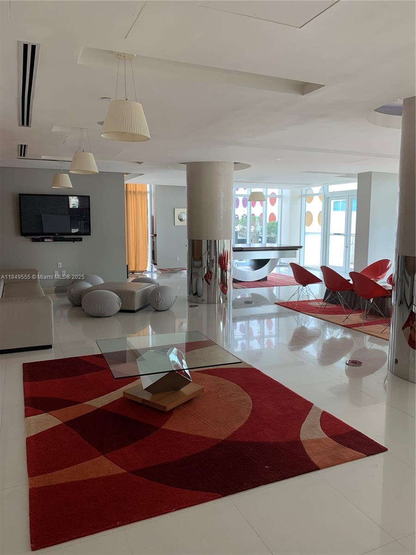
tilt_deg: -6.2
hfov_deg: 53.1
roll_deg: +0.1
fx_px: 417
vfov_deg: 67.3
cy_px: 278
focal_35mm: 26
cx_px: 208
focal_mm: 4.25
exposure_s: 1/60
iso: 50
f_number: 1.8
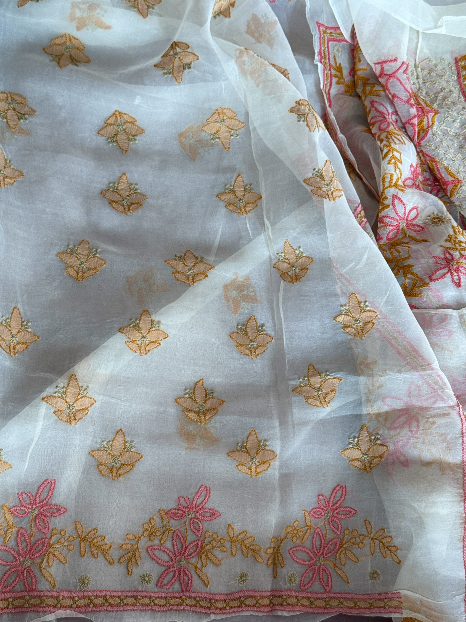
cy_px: 311
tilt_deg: -67.5
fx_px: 862
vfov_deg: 39.7
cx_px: 233
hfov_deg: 30.3
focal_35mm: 48
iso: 160
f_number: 1.78
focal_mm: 6.76
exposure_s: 1/60
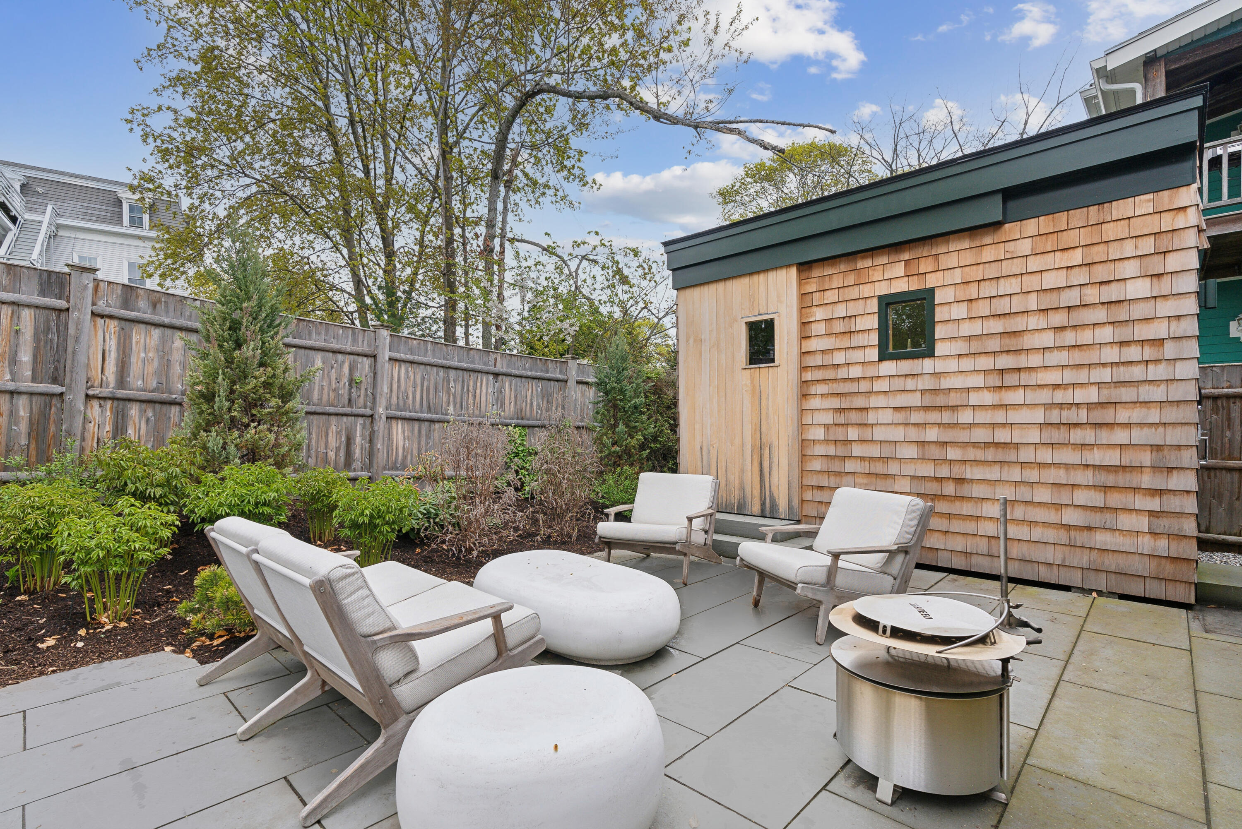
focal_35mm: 16
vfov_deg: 73.8
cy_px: 414
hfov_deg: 96.7
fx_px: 552
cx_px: 621
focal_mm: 16
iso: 320
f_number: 7.1
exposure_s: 1/250
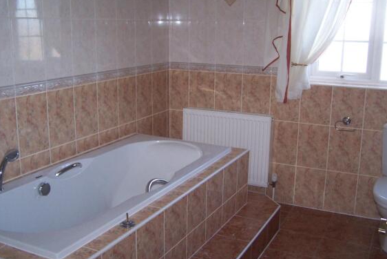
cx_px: 195
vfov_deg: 32.6
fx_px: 441
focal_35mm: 41
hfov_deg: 47.4
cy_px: 125
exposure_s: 1/60
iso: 140
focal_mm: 6.3
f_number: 2.8
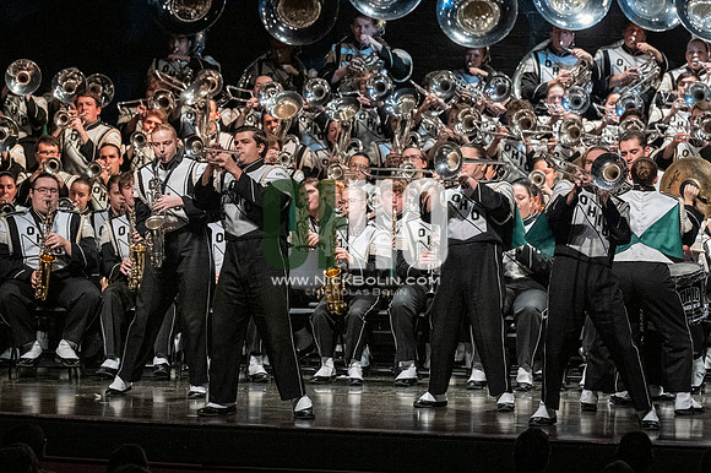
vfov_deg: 6.1
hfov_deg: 9.2
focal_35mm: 225
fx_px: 4441
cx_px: 356
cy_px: 236
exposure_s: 1/500
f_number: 4
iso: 4000
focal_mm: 150
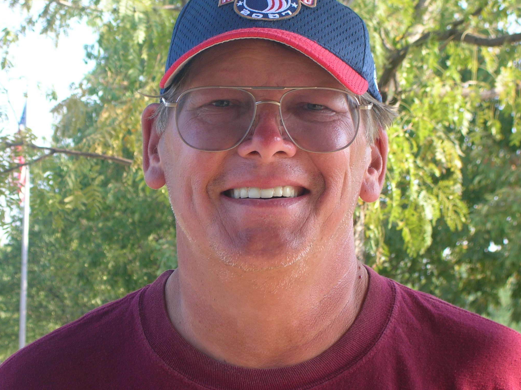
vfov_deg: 12.4
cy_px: 169
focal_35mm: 119
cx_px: 255
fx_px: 1790
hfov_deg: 16.6
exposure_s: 1/49.4
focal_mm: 17.4
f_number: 4.9
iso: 50
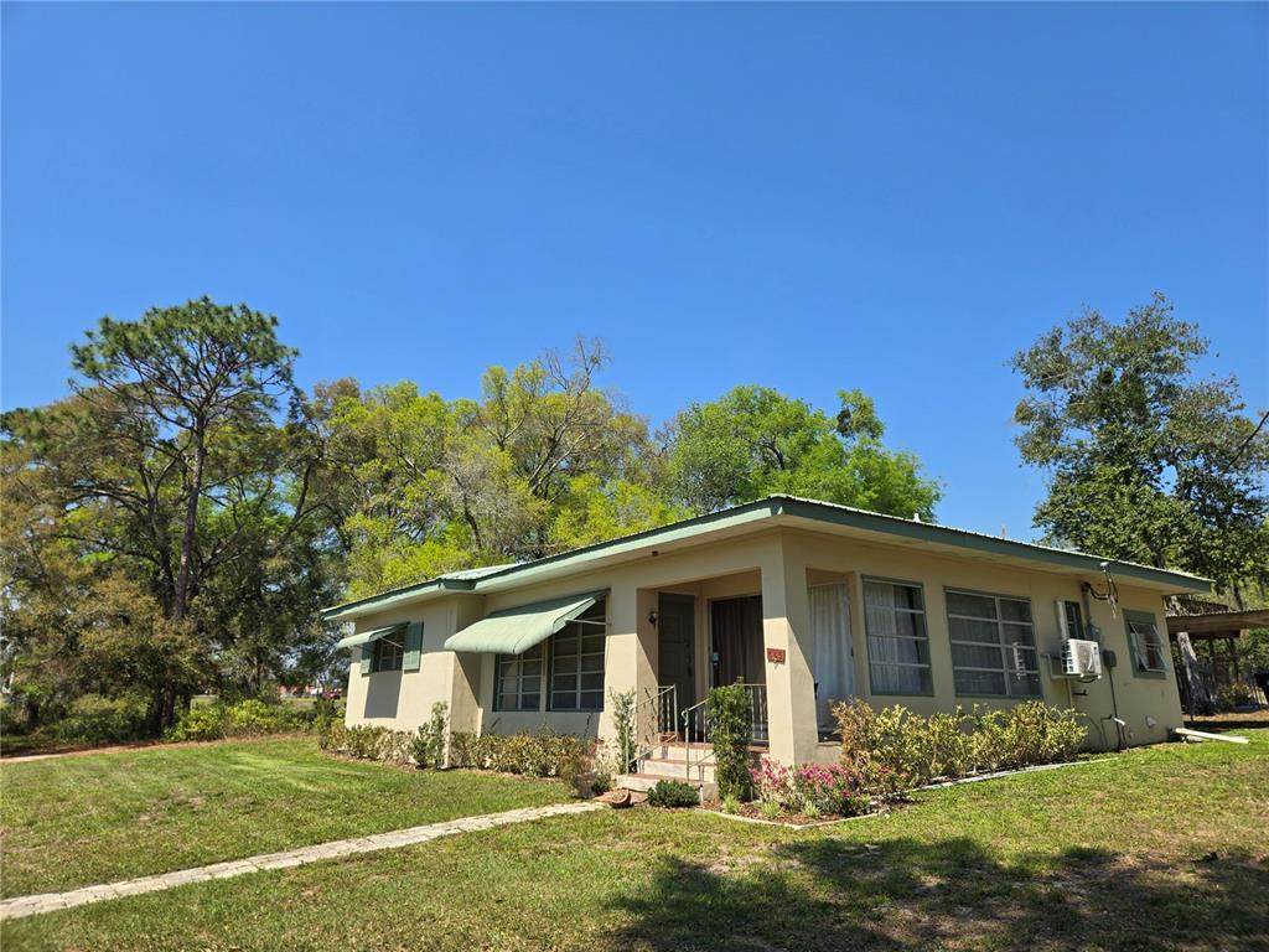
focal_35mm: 23
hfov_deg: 73.9
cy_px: 476
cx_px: 634
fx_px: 843
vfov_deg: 58.9
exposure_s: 1/1663
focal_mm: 5.4
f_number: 1.8
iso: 25
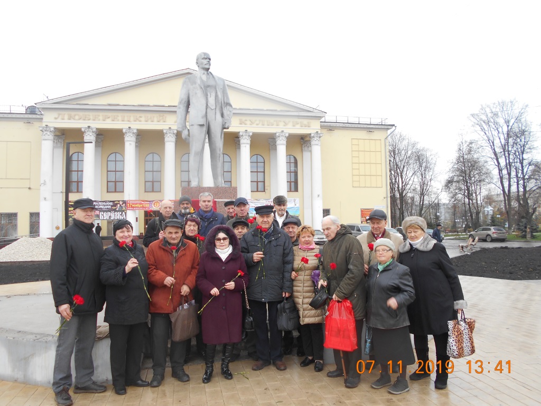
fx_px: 406
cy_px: 203
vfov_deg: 53.1
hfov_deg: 67.3
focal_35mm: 26
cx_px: 270
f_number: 3.2
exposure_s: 1/60
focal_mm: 4.6
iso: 80
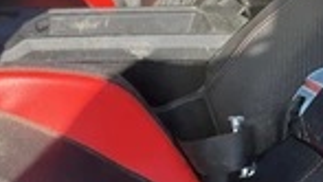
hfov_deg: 22.3
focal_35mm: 86
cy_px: 300
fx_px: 737
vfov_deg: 13.1
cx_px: -92
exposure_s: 1/389
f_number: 1.8
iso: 25
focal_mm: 3
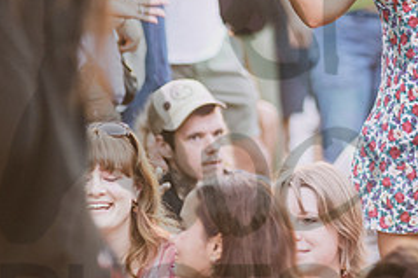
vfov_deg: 2.8
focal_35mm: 486
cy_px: -10
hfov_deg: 4.2
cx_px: 392
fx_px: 5639
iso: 1000
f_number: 3.5
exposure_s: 1/200
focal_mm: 200
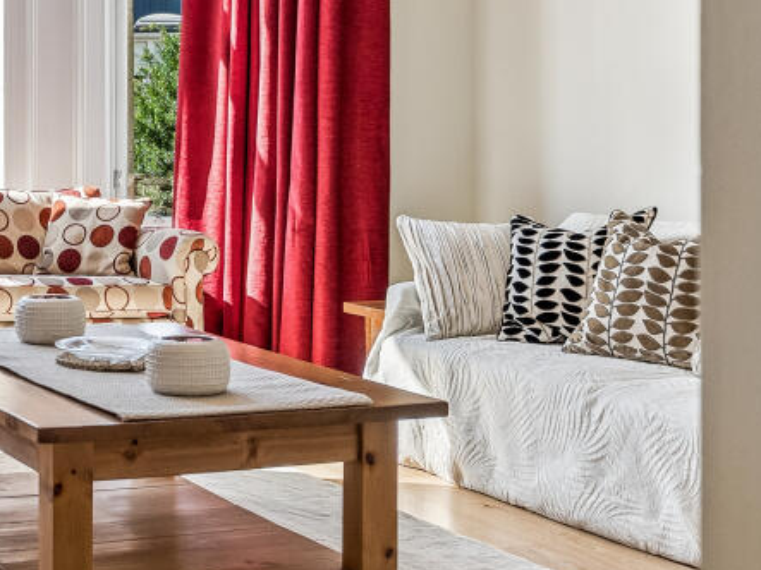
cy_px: 119
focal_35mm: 80
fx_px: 1758
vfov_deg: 18.3
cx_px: -14
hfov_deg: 23.3
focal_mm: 24
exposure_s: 1/1250
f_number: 2.8
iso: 320
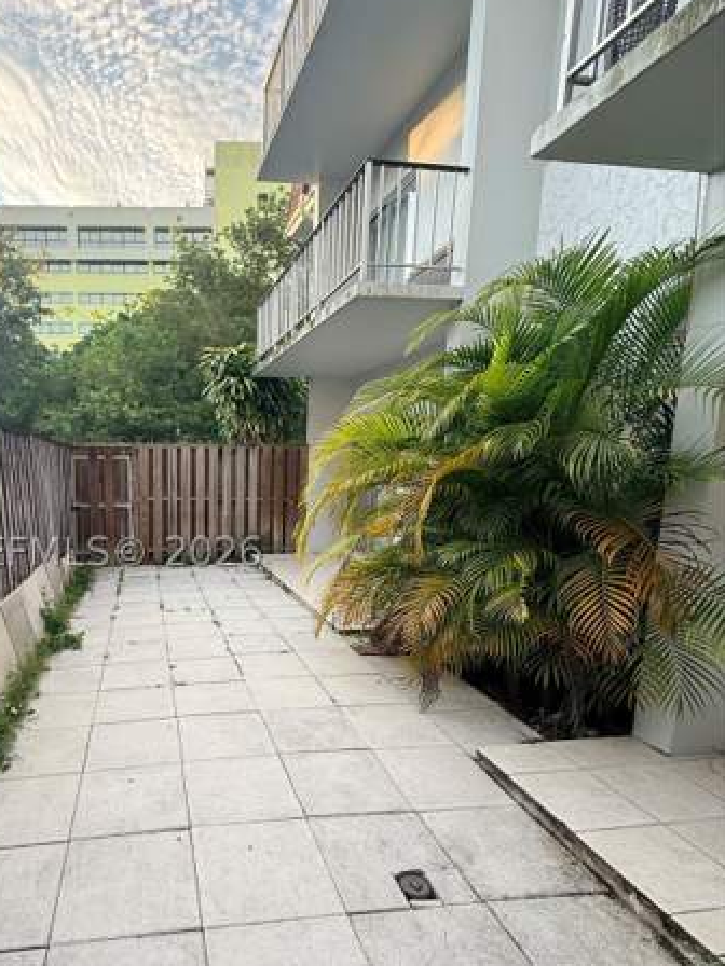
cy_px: 552
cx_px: 211
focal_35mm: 20
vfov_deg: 81.3
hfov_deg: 63.3
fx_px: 559
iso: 64
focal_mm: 2.22
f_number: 2.2
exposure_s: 1/176
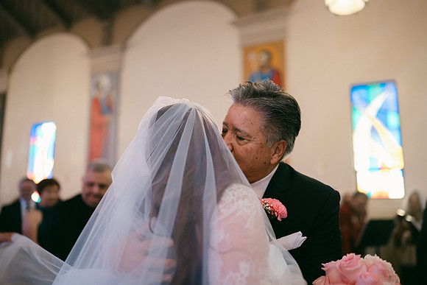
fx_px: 415
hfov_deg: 54.4
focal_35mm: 35
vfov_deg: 37.9
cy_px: 142
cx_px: 214
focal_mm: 35
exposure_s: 1/320
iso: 800
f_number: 1.2
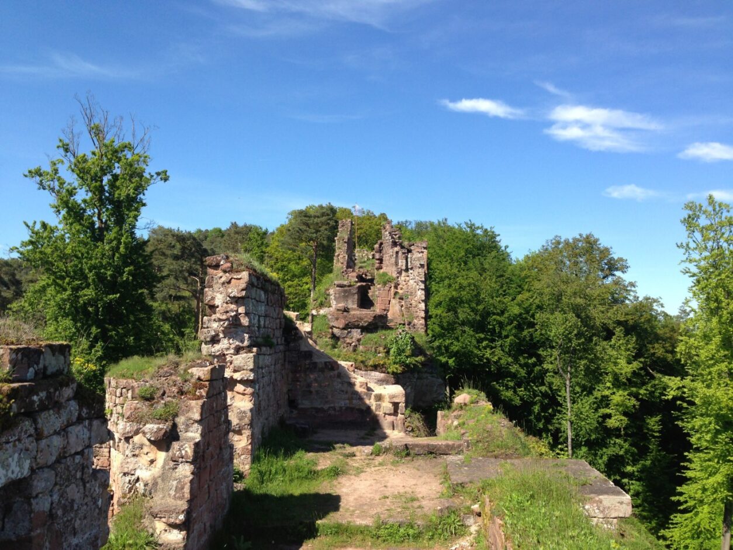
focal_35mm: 33
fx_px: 699
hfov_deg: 55.3
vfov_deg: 43.0
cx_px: 366
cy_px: 275
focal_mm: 4.13
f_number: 2.4
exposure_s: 1/950
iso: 50
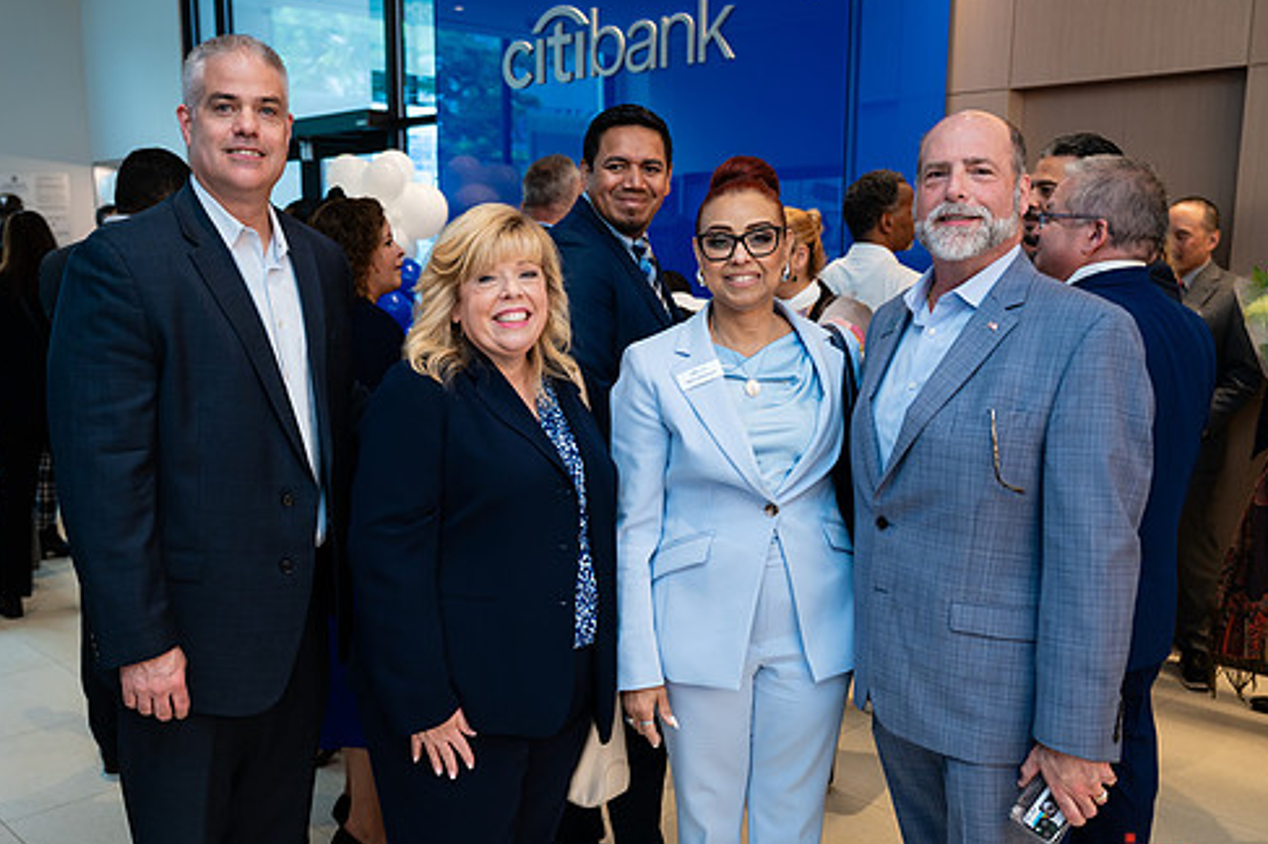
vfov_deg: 37.8
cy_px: 466
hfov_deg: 54.3
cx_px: 555
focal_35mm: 35
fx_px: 1232
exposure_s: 1/200
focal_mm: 28.5
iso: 400
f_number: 3.2
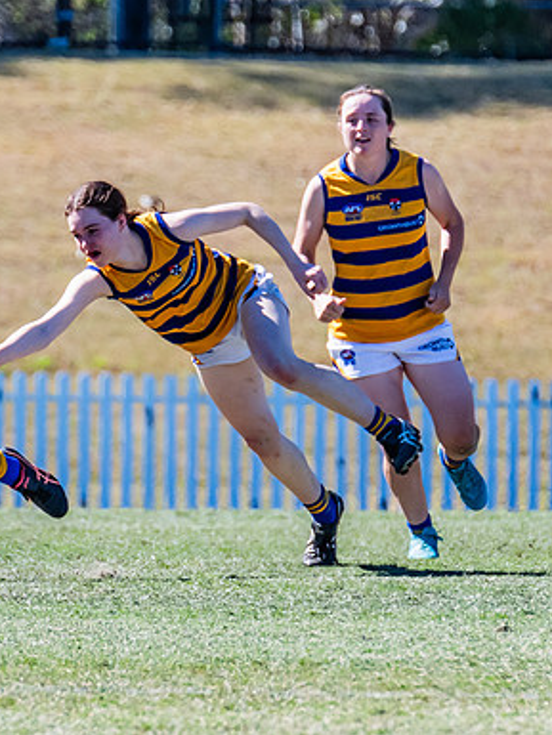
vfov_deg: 1.8
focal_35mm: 1125
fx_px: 23906
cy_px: 342
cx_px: -31
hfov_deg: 1.3
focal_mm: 420
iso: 800
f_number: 7.1
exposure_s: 1/1600
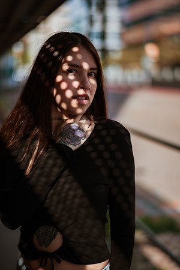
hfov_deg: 23.4
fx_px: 435
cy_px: 135
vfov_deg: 34.5
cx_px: 90
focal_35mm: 58
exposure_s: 1/1250
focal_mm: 58
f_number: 1.4
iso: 50
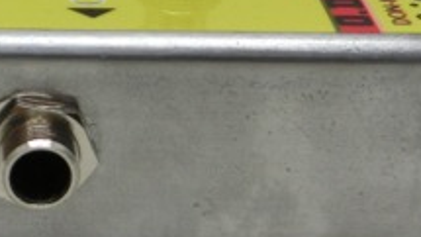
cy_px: 37
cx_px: 2
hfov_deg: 14.5
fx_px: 1630
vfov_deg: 8.3
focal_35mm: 146
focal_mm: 8
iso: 100
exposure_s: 1/125
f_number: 4.4
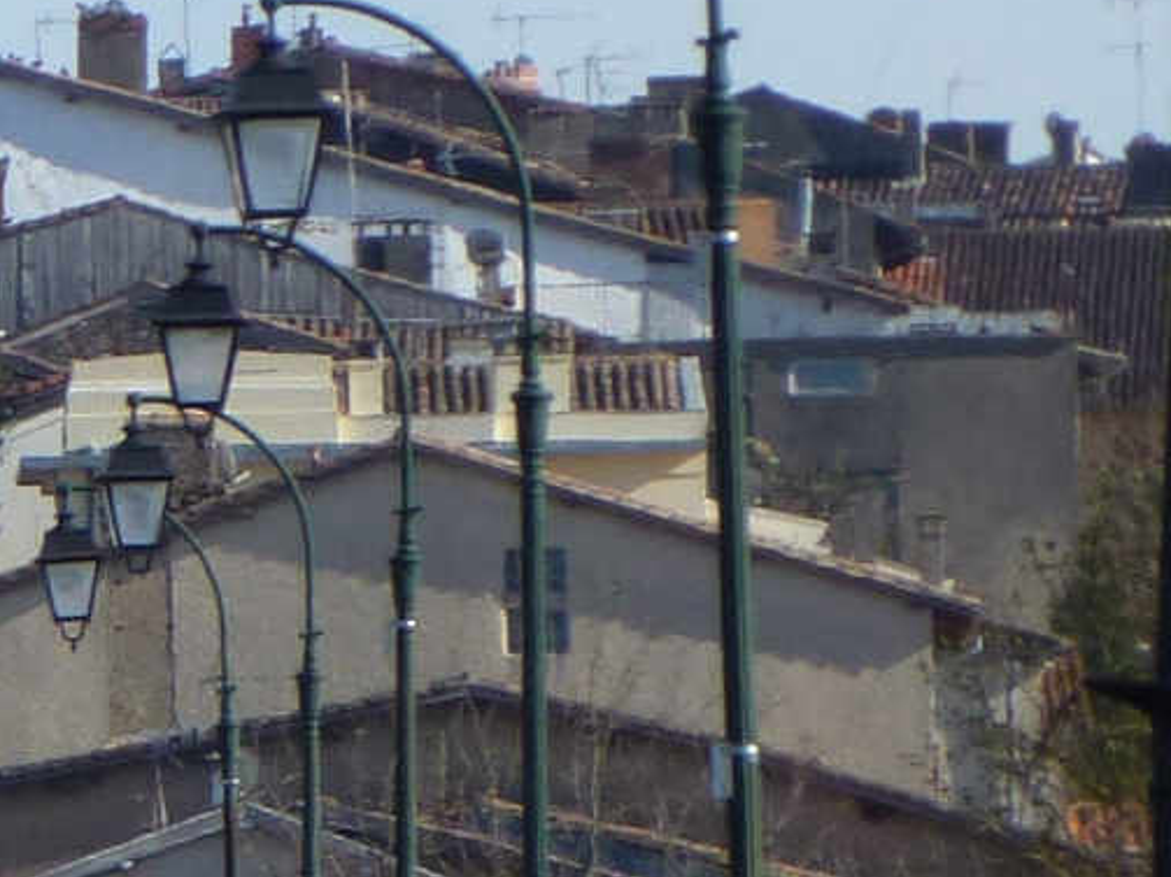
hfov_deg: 2.1
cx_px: -1045
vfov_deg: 1.6
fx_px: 31791
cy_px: 756
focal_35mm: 940
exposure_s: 1/400
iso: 100
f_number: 5.5
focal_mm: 35.2
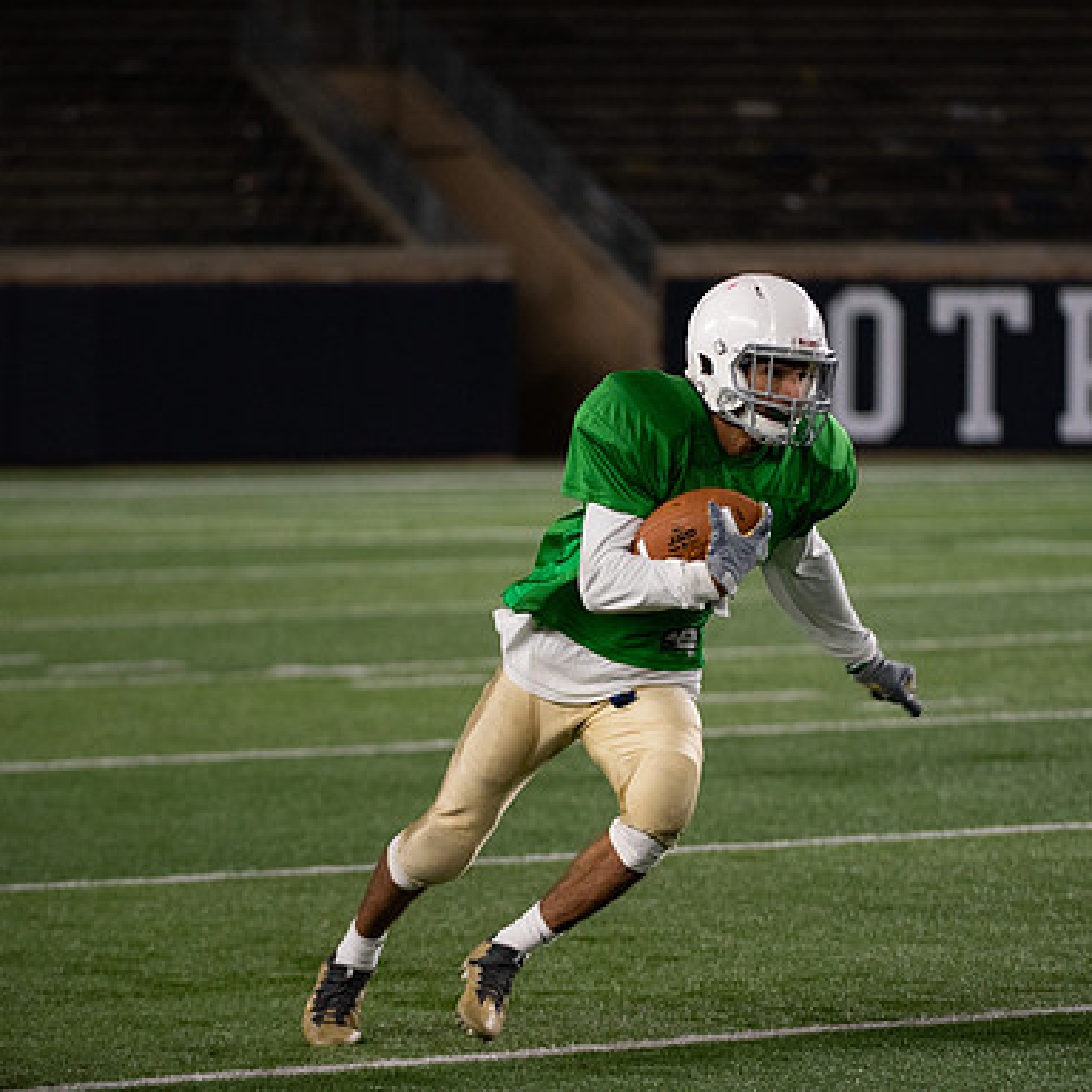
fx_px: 9172
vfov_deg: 6.8
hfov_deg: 6.8
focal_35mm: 257
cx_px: 623
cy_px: 547
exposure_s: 1/500
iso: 3200
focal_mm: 200
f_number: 4
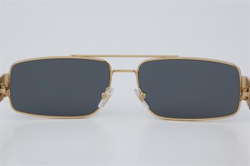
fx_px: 572
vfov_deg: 16.5
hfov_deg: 24.6
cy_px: 83
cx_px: 125
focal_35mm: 82
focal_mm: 55
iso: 100
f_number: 32
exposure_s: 1/4
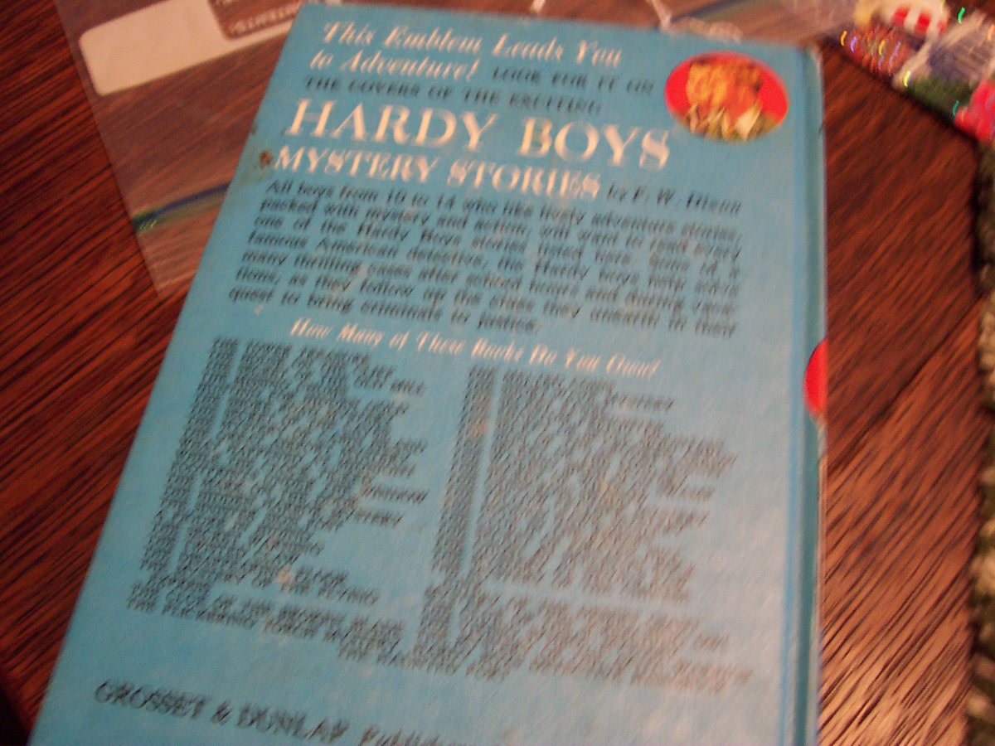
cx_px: 498
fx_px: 1064
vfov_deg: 38.7
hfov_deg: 50.1
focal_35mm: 37
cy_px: 373
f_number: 2.8
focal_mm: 5.6
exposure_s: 1/10
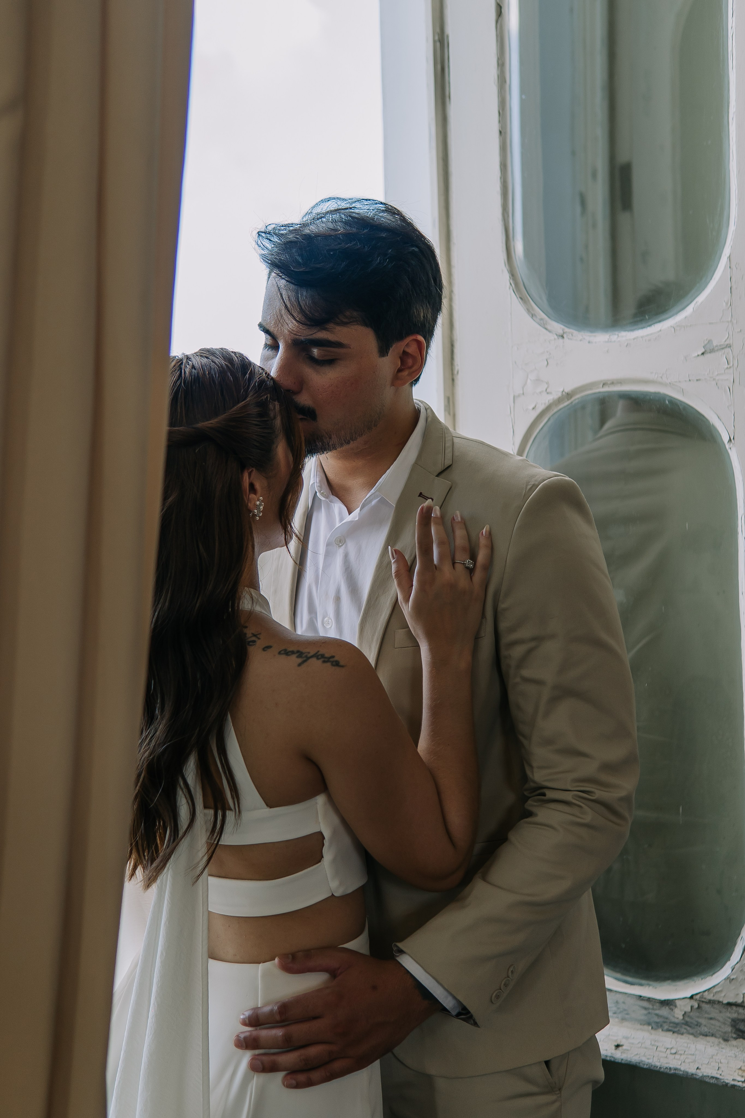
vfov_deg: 43.6
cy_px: 559
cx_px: 372
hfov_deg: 29.9
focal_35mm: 45
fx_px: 1397
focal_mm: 30
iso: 250
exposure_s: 1/250
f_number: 2.5
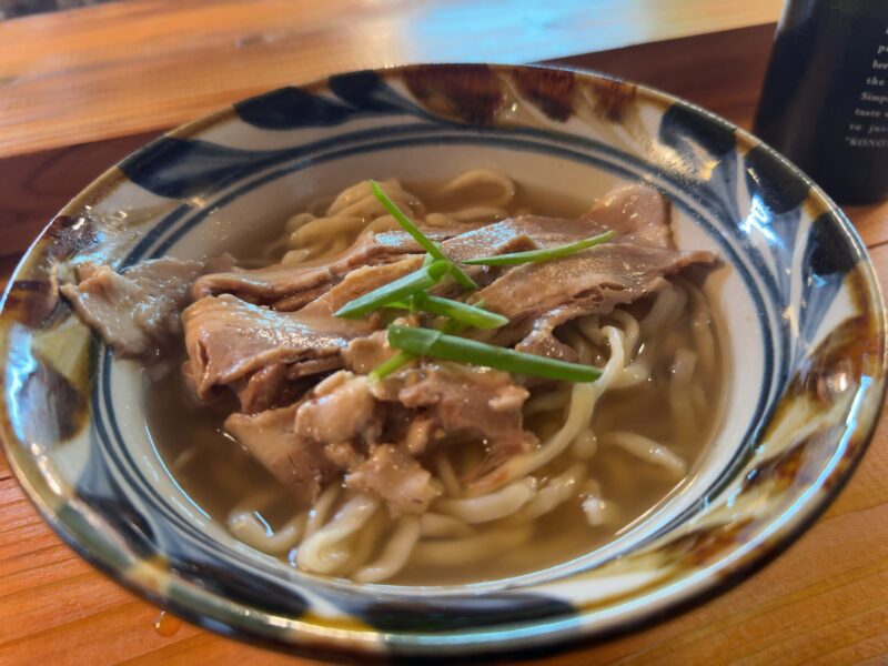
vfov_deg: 56.8
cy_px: 333
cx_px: 444
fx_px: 616
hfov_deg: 71.6
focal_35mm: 24
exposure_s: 1/60
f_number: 1.78
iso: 500
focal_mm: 6.76
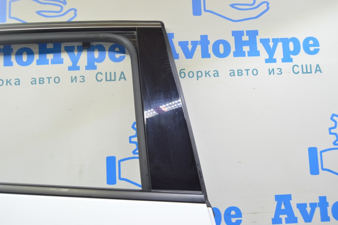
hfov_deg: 57.3
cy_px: 112
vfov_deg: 39.9
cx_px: 169
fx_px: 310
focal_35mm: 33
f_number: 5.6
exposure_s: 1/20
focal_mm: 22
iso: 400
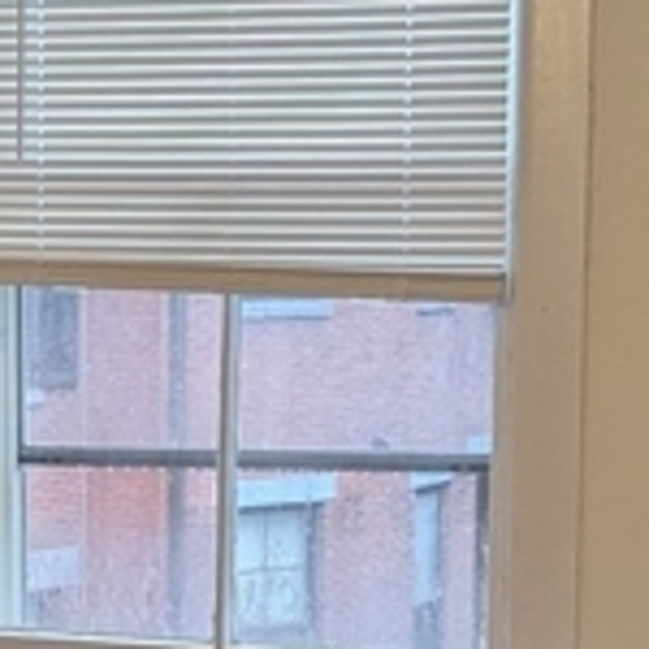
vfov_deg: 11.4
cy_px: 731
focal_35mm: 151
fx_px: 3203
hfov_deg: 11.4
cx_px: -110
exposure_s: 1/30
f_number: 1.89
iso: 143
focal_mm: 5.43
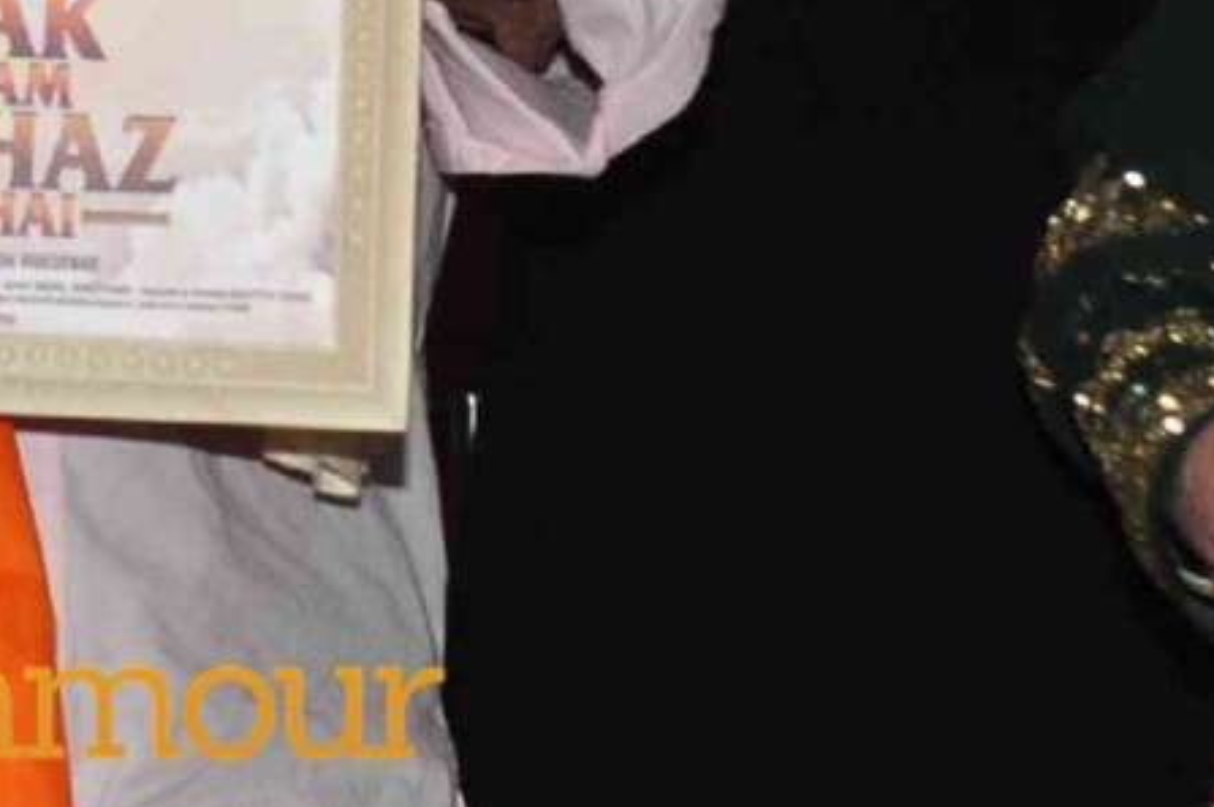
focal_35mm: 212
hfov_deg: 9.6
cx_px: -158
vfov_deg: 6.4
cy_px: -378
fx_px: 7141
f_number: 5.6
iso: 400
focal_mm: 28
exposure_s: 1/160
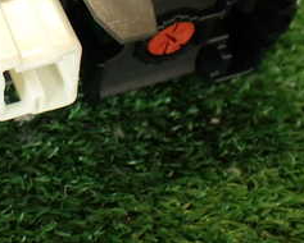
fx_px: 711
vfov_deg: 18.8
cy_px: -10
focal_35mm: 79
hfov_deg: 23.1
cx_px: -4
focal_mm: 5.79
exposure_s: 1/50
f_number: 2.4
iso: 200
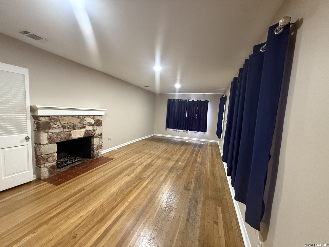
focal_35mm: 14
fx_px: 133
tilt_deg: -5.5
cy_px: 124
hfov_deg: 102.1
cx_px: 164
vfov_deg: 85.7
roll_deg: -2.1
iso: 800
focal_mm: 2.22
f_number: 2.2
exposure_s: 1/60
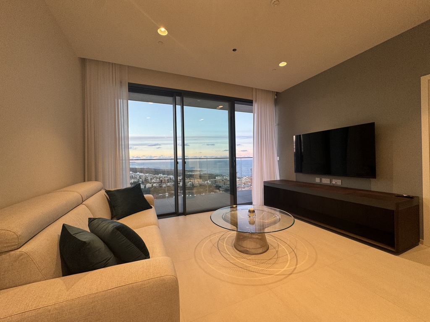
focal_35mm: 14
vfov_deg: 85.7
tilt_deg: -0.6
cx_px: 215
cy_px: 161
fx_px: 174
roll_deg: +1.0
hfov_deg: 102.1
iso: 125
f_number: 2.2
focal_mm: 2.22
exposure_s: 1/100
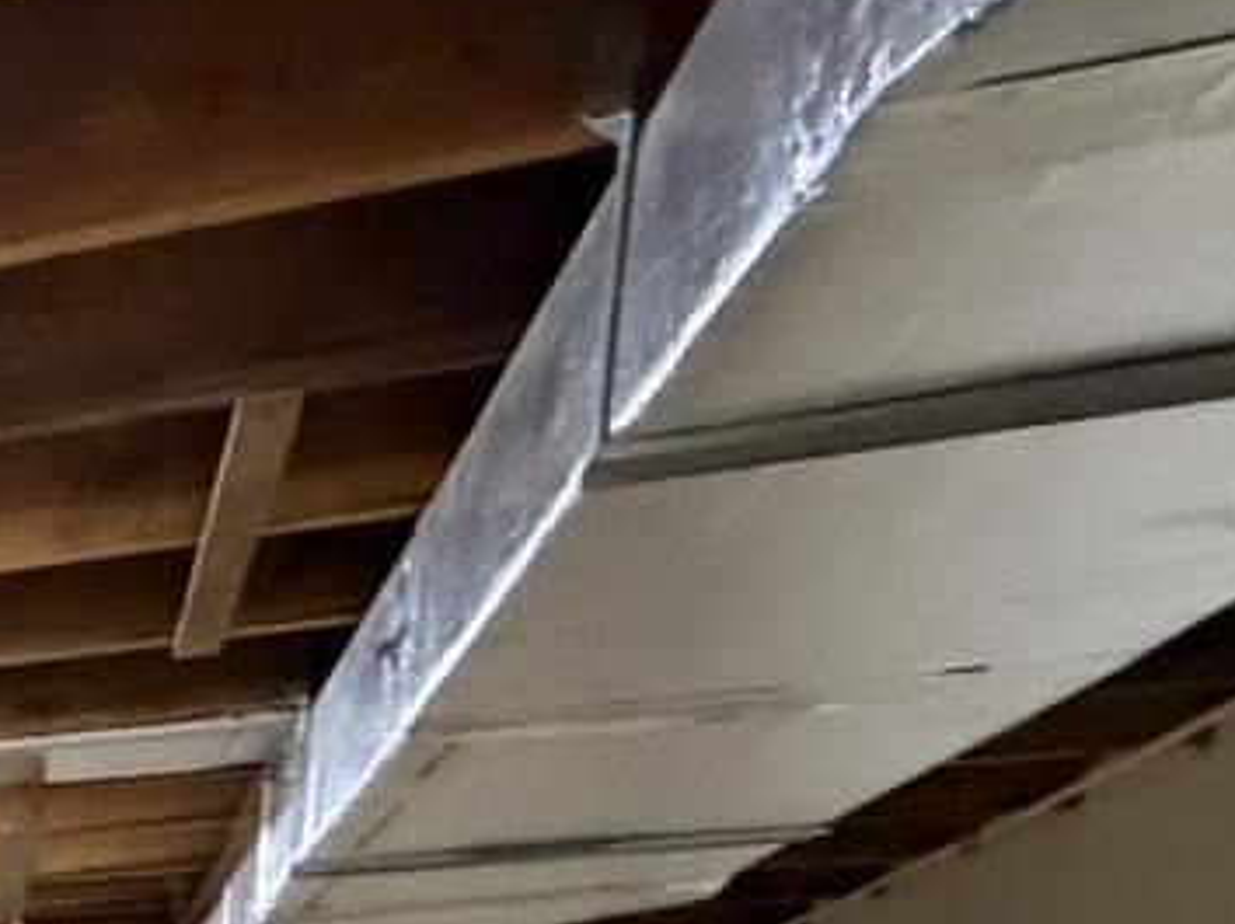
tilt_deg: -5.2
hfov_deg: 21.2
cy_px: 1499
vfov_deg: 20.6
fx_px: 2032
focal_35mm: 57
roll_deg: -0.1
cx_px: -1036
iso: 1000
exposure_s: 1/60
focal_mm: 2.22
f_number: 2.2
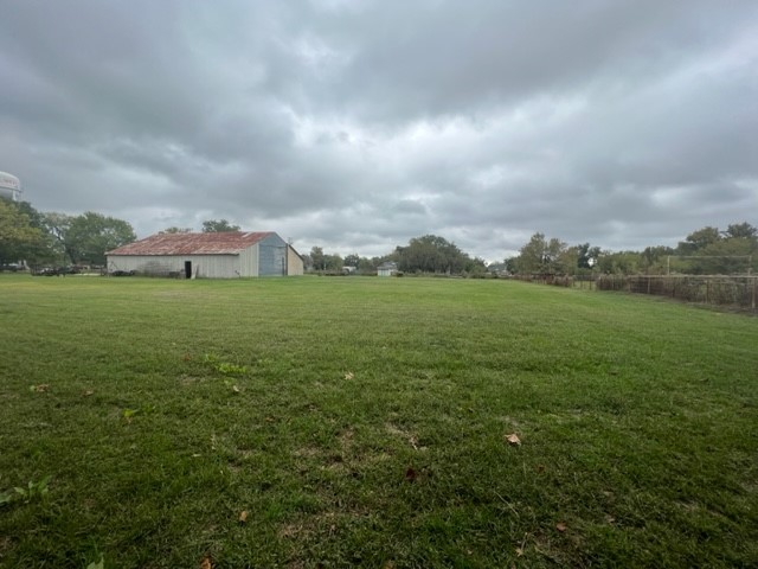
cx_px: 379
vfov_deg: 89.9
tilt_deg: -2.6
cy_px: 284
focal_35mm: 13
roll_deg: -0.4
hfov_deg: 106.2
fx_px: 285
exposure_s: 1/1130
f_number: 1.8
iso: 32
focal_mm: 1.57
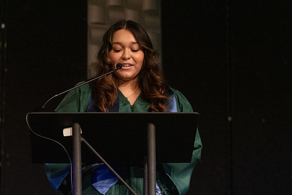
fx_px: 1258
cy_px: 99
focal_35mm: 155
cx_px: 125
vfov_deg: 8.9
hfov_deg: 13.2
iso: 20000
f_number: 3.5
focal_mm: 129
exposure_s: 1/320
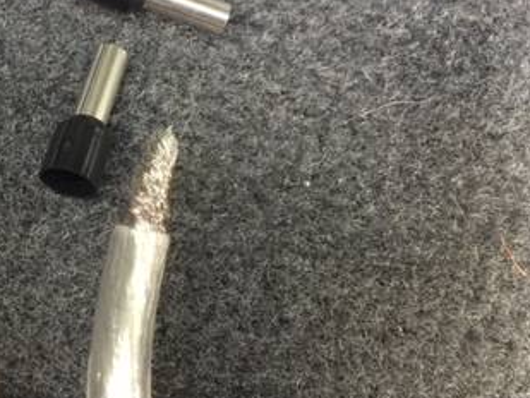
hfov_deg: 31.3
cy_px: 149
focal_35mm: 60
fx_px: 919
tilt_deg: -75.6
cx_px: 101
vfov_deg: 24.4
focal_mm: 4.15
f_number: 2.2
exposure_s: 1/30
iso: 50
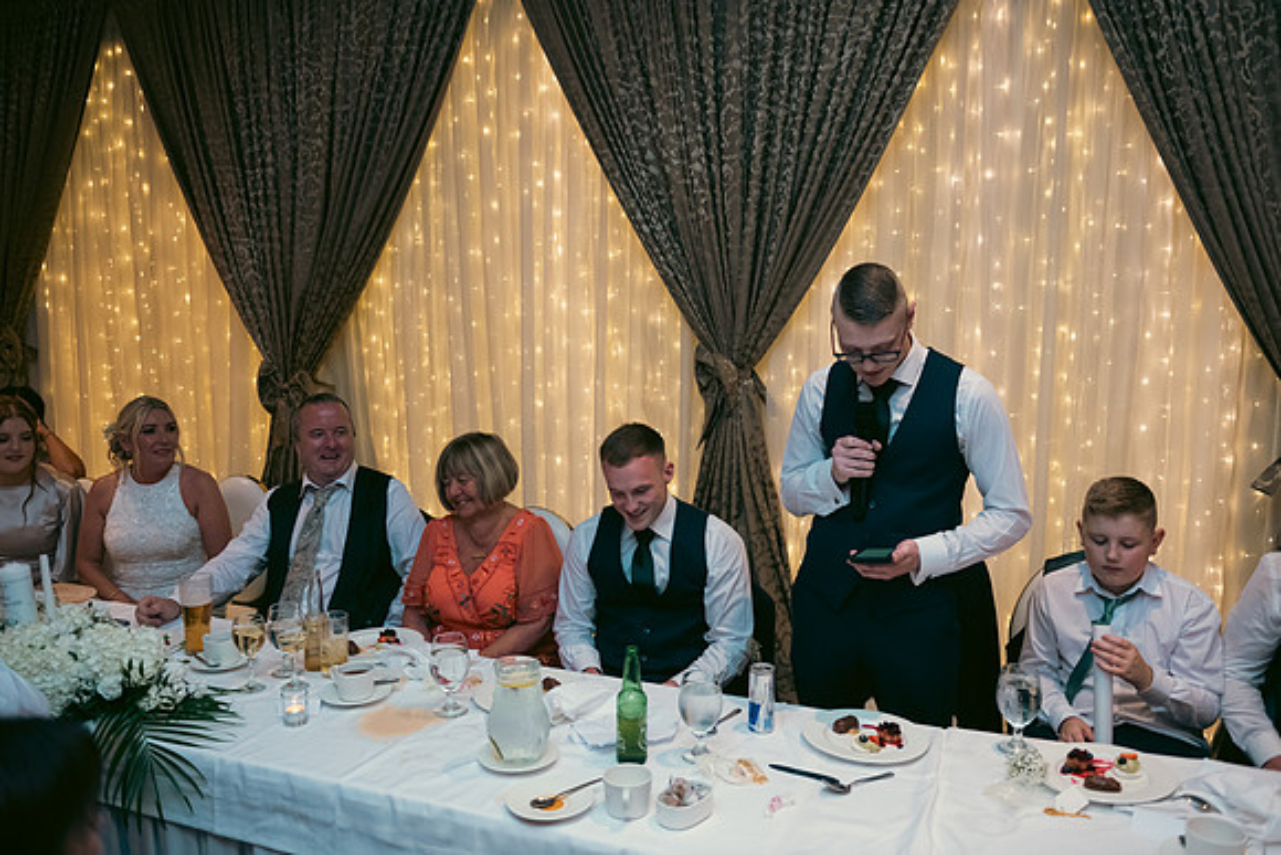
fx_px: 1032
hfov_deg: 63.6
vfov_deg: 45.0
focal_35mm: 29
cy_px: 428
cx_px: 640
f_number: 3.5
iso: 800
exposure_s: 1/160
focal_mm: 29
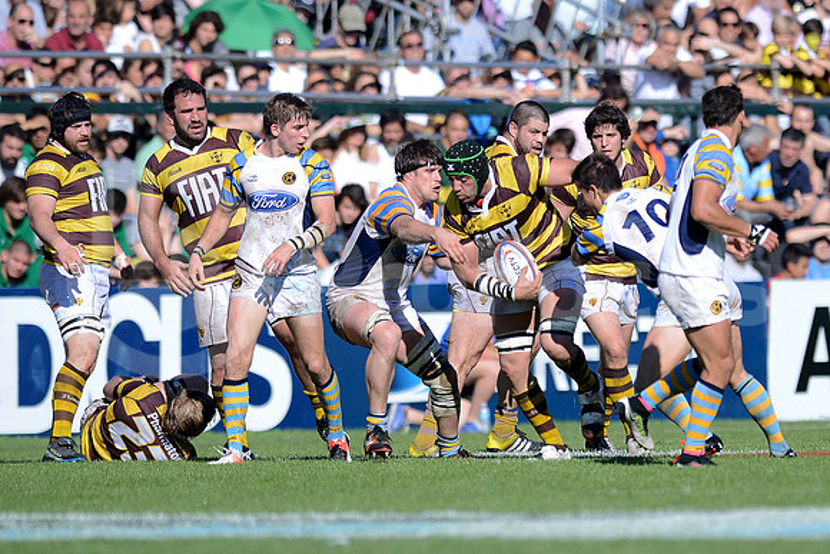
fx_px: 9685
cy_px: 277
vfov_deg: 3.3
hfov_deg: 4.9
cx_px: 415
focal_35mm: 420
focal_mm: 420
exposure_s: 1/1600
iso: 200
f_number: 4
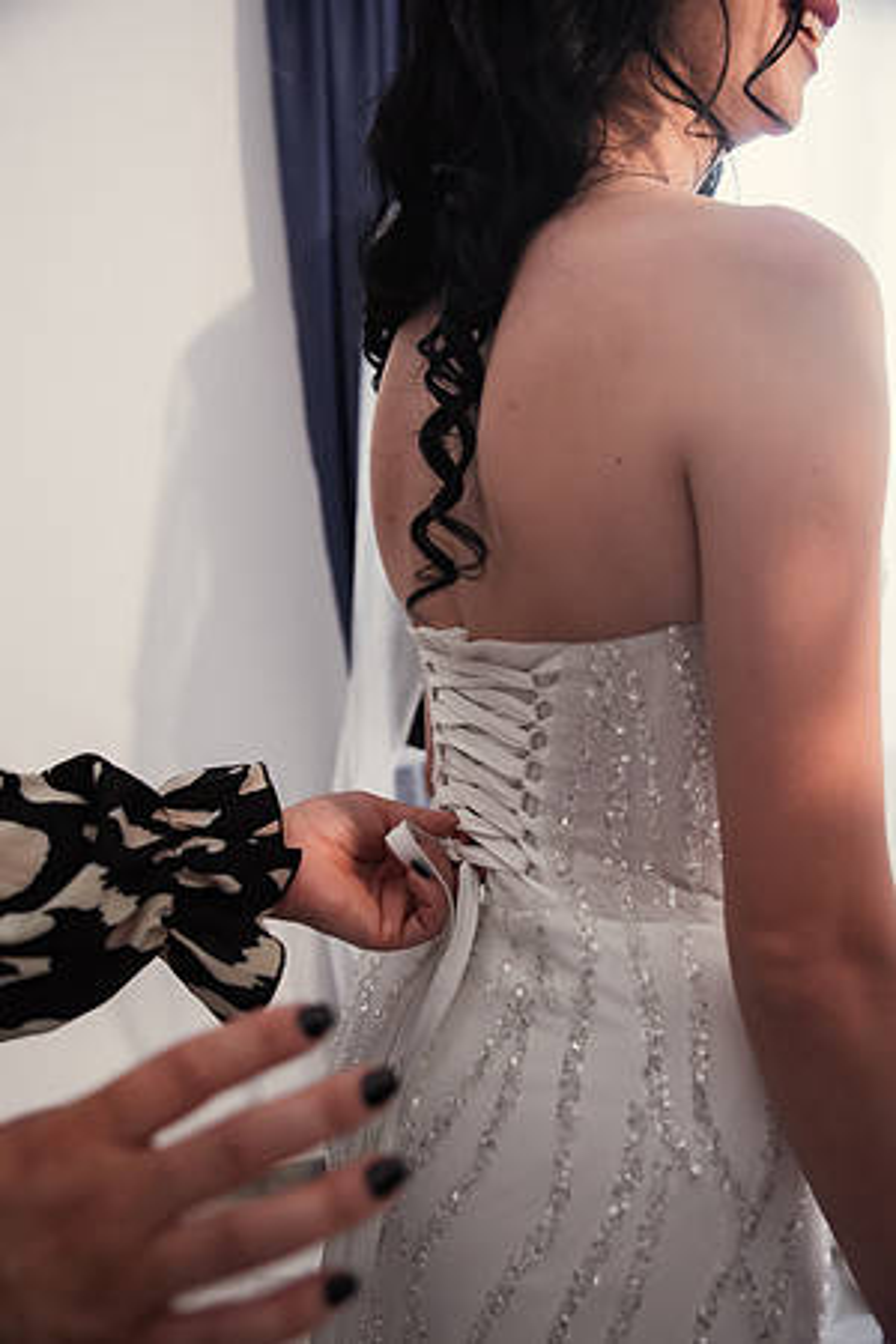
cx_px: 448
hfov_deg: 42.3
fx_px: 1157
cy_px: 672
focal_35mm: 31
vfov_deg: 60.3
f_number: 3.2
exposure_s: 1/125
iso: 800
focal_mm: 31
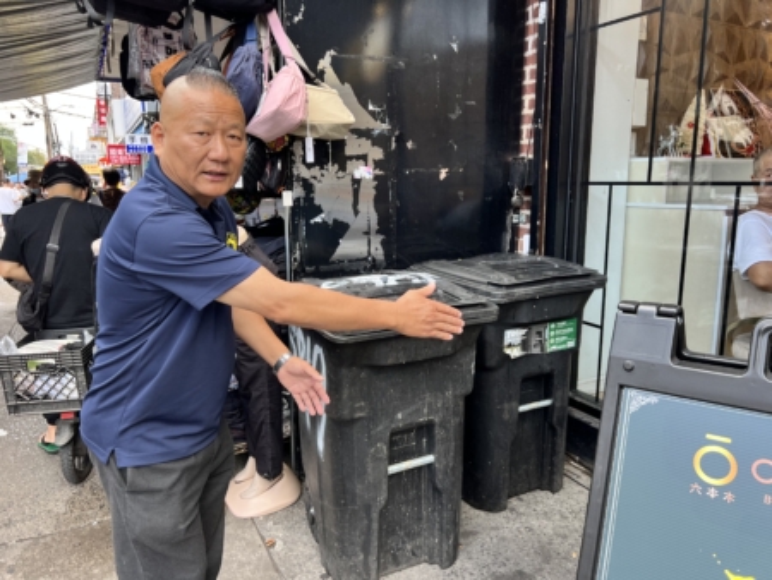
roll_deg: +1.6
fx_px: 580
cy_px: 290
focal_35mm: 26
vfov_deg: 53.1
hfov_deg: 67.3
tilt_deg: -9.7
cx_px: 386
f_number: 1.5
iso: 40
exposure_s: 1/207
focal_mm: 5.7
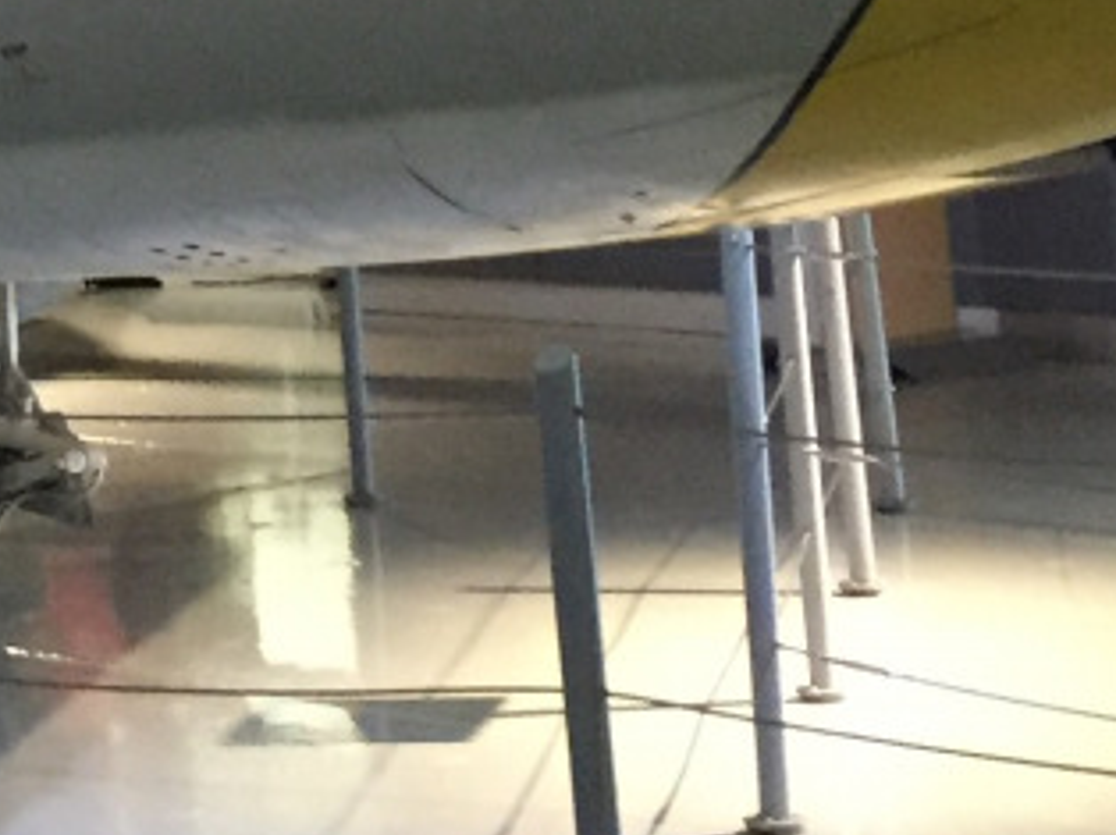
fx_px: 4768
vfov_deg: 9.4
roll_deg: +1.6
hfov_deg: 12.9
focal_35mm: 148
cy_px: -760
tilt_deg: +8.5
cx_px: -341
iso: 250
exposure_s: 1/20
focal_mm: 4.15
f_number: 2.2
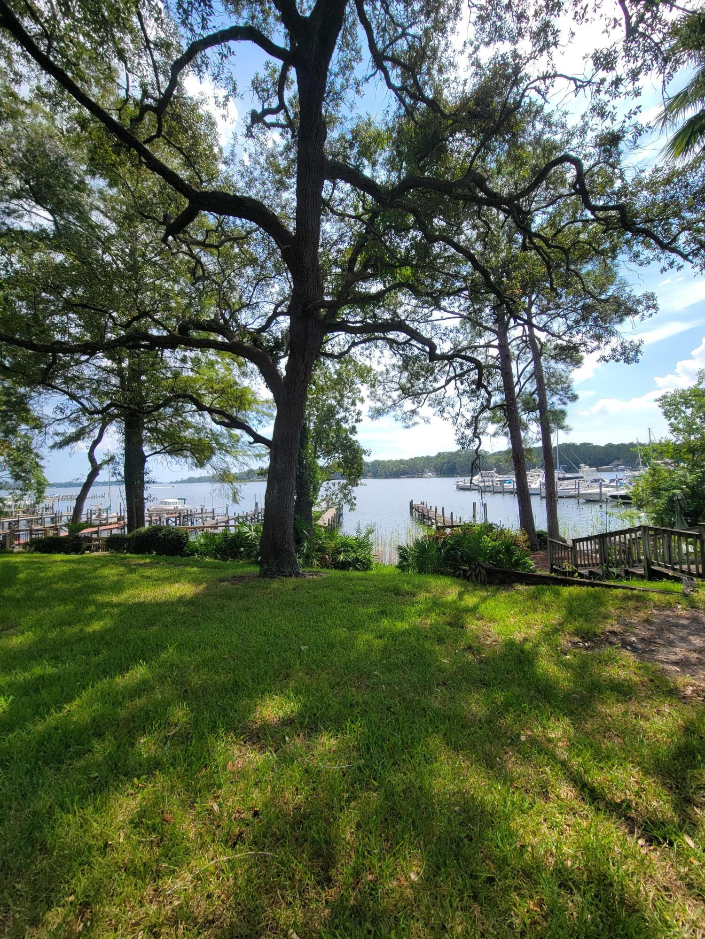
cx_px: 352
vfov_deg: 106.2
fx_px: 353
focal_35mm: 13
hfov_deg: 89.9
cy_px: 470
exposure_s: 1/1328
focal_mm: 2.2
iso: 50
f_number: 2.2
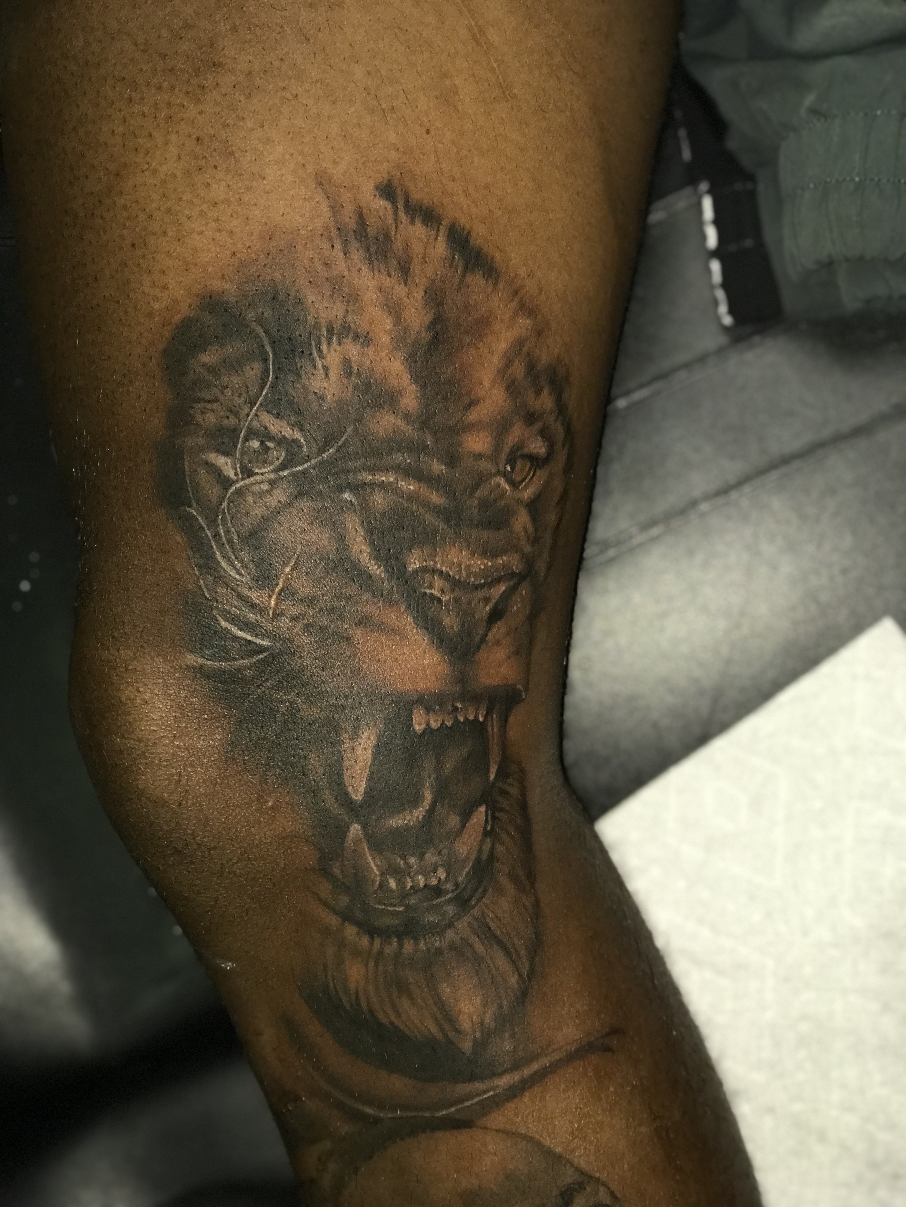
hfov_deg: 25.7
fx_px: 1989
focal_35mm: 57
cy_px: 604
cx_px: 453
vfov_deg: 33.8
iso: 160
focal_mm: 6.6
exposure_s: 1/60
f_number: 2.8
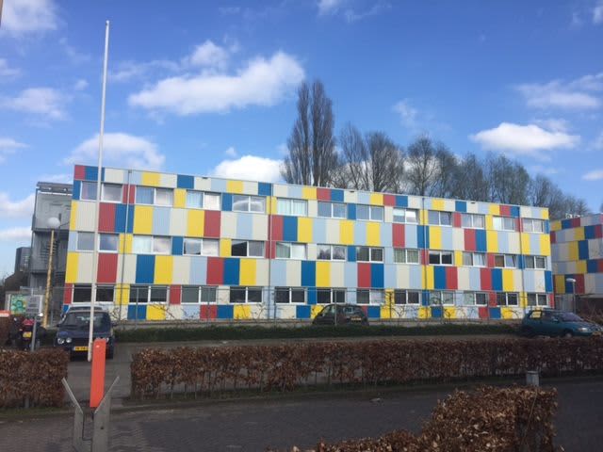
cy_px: 226
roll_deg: -1.4
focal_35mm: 29
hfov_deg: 61.7
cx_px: 302
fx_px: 505
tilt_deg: +7.4
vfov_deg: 48.2
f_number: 2.2
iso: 32
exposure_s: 1/1647
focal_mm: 4.2
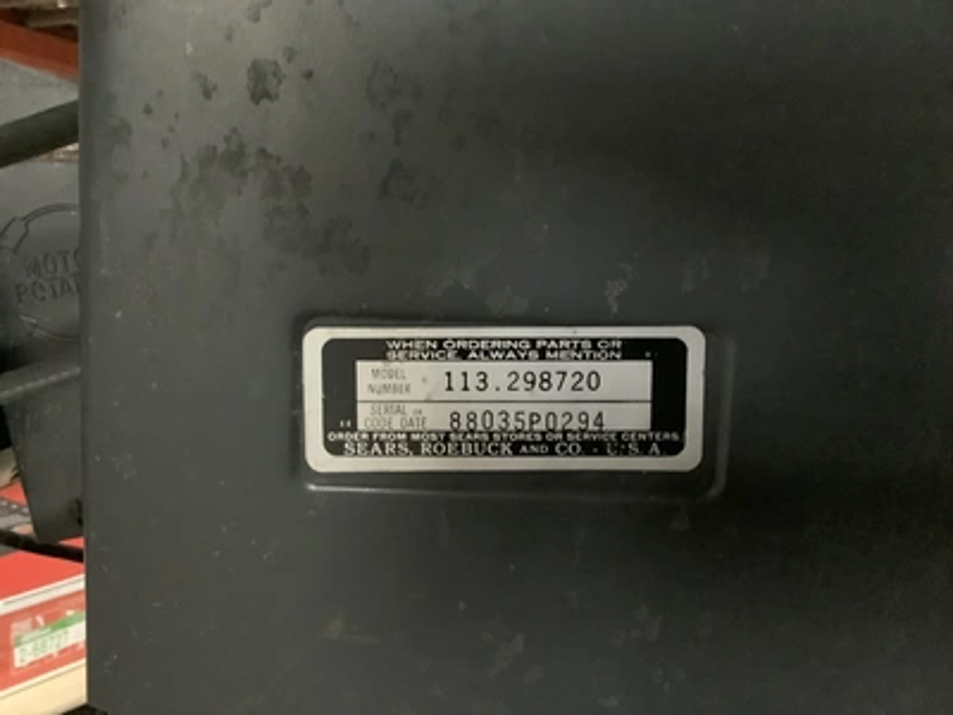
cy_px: 358
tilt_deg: -7.3
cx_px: 476
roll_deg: -2.6
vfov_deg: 45.4
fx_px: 853
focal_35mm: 31
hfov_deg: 58.4
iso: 800
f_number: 2.4
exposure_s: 1/15
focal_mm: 3.3
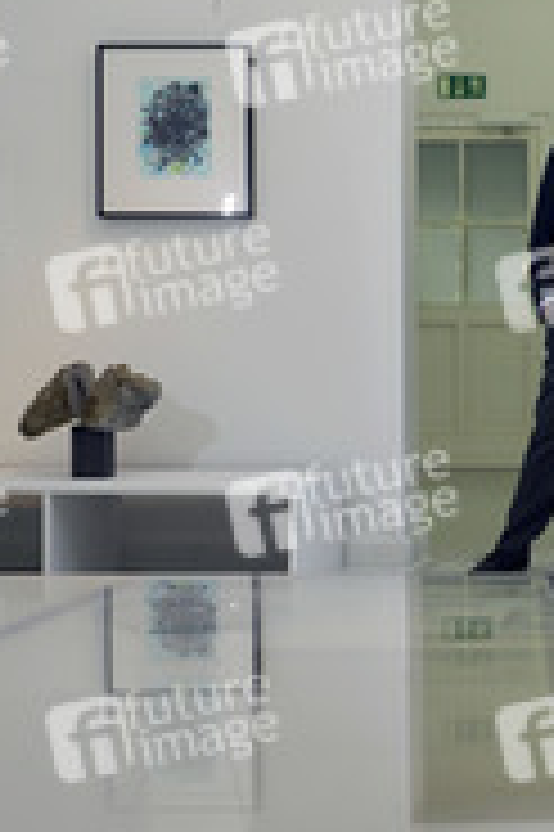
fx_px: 1804
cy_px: 391
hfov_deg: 16.7
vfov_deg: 26.0
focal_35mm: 78
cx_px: 673
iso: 400
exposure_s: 1/160
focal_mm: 32
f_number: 6.3
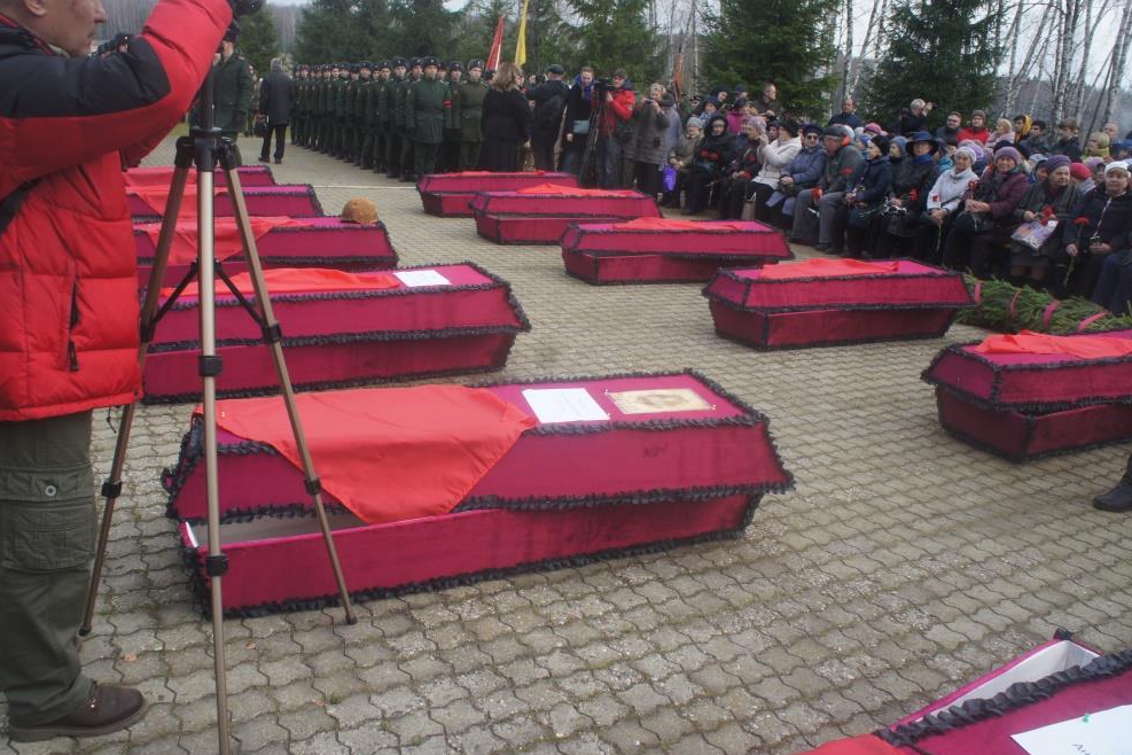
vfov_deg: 46.4
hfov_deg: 65.5
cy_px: 390
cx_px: 553
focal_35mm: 28
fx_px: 880
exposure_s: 1/160
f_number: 7.1
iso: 200
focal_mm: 18
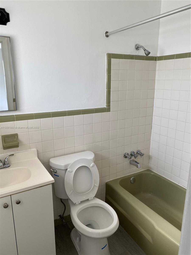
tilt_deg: -14.3
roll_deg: +0.4
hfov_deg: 53.1
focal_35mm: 26
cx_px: 96
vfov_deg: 67.3
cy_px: 128
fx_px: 191
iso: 50
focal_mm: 4.25
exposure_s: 1/122
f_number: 1.8
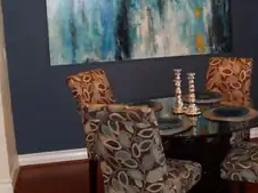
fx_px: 462
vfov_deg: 23.5
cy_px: 64
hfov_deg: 31.0
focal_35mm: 62
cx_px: 172
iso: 240
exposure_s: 1/45
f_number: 3
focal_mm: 6.3
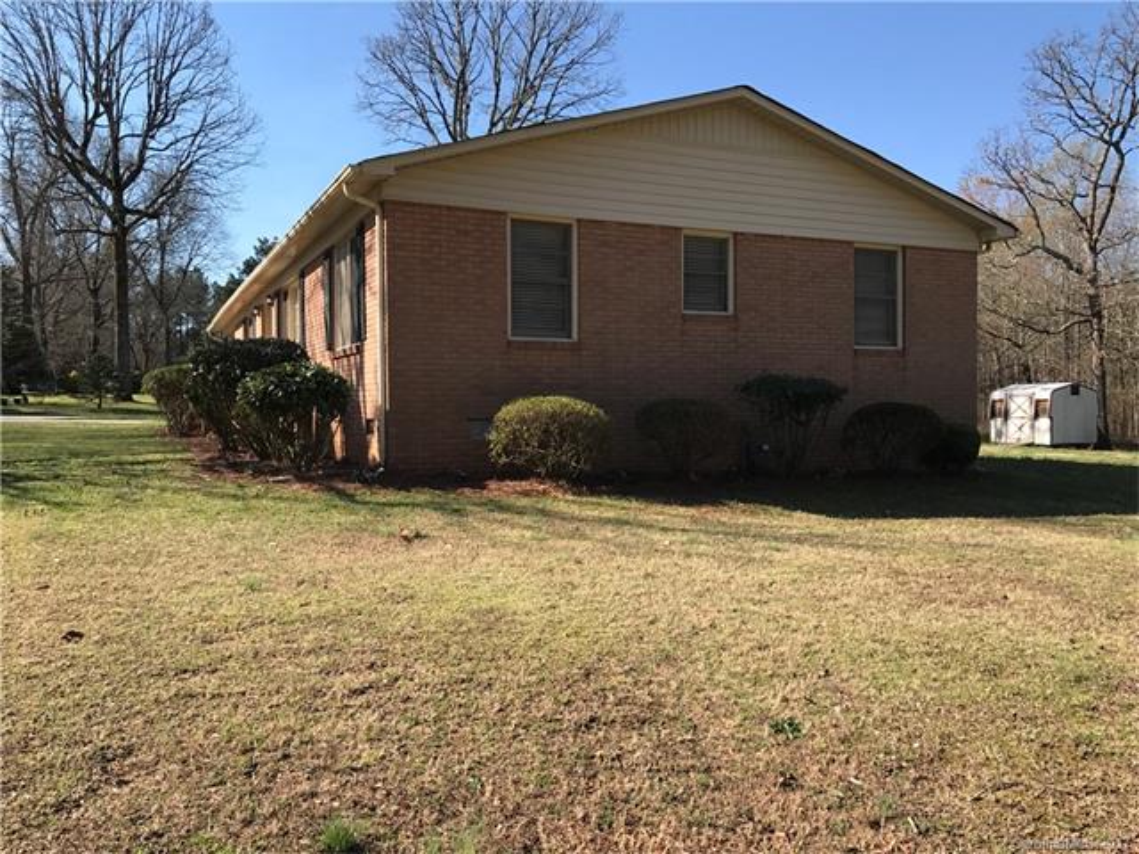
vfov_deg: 49.7
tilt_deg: -0.2
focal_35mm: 28
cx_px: 570
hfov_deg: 63.4
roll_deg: +0.2
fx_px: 921
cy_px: 427
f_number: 1.8
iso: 20
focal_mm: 3.99
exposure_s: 1/1153
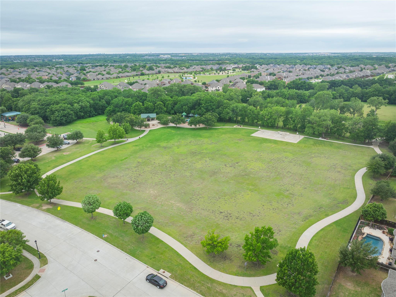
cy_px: 148
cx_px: 198
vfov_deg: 56.8
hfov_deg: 71.6
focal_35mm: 24
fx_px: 274
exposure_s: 1/100
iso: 100
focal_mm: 12.29
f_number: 7.1
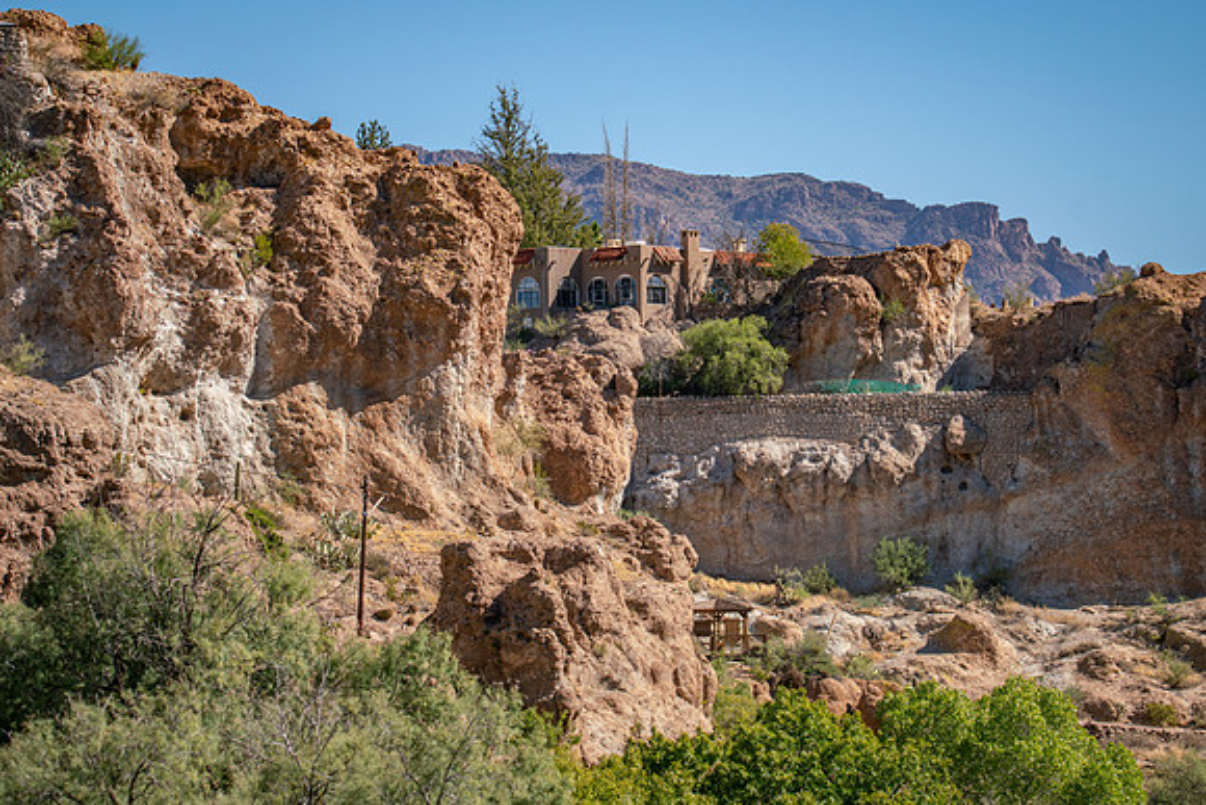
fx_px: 5685
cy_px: 375
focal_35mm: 170
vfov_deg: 8.1
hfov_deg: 12.1
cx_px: 623
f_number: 5
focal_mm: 150
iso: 320
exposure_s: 1/1600
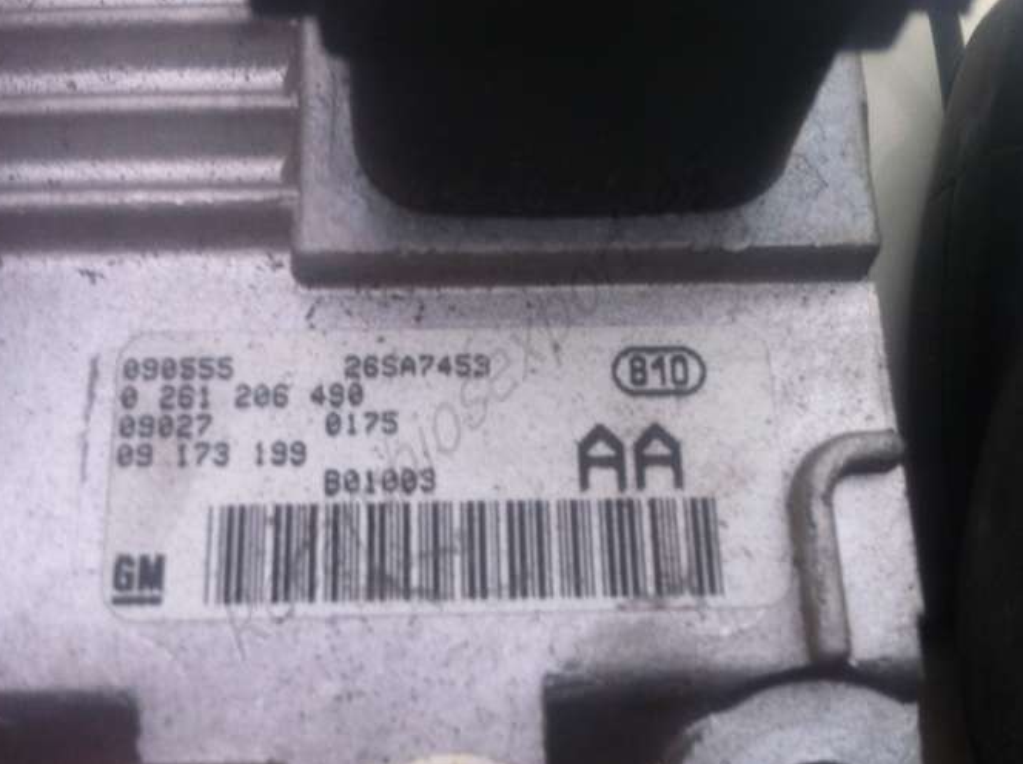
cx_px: 481
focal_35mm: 41
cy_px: 394
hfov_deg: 45.8
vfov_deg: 35.0
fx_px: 1210
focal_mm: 3.85
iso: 80
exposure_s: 1/17
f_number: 2.8
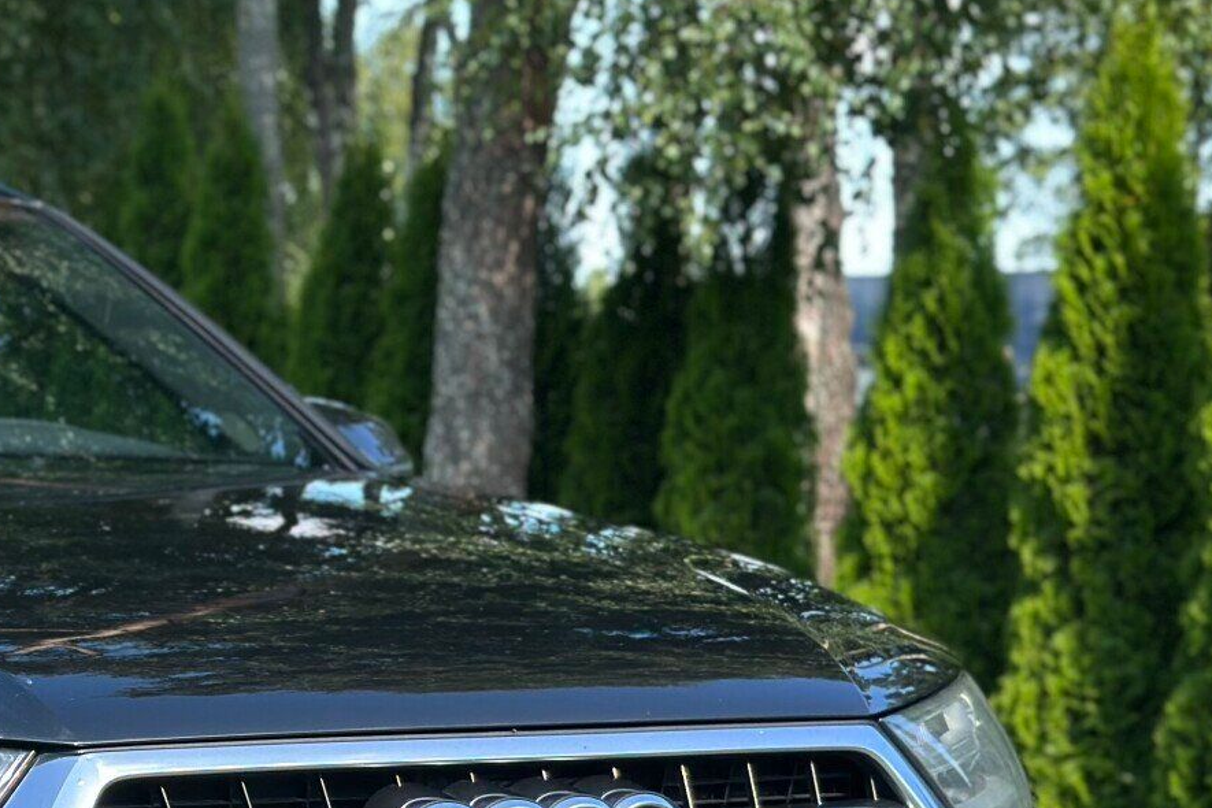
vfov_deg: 12.3
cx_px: -105
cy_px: 779
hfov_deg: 18.0
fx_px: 3703
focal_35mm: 110
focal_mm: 6.86
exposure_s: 1/810
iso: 80
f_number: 1.78
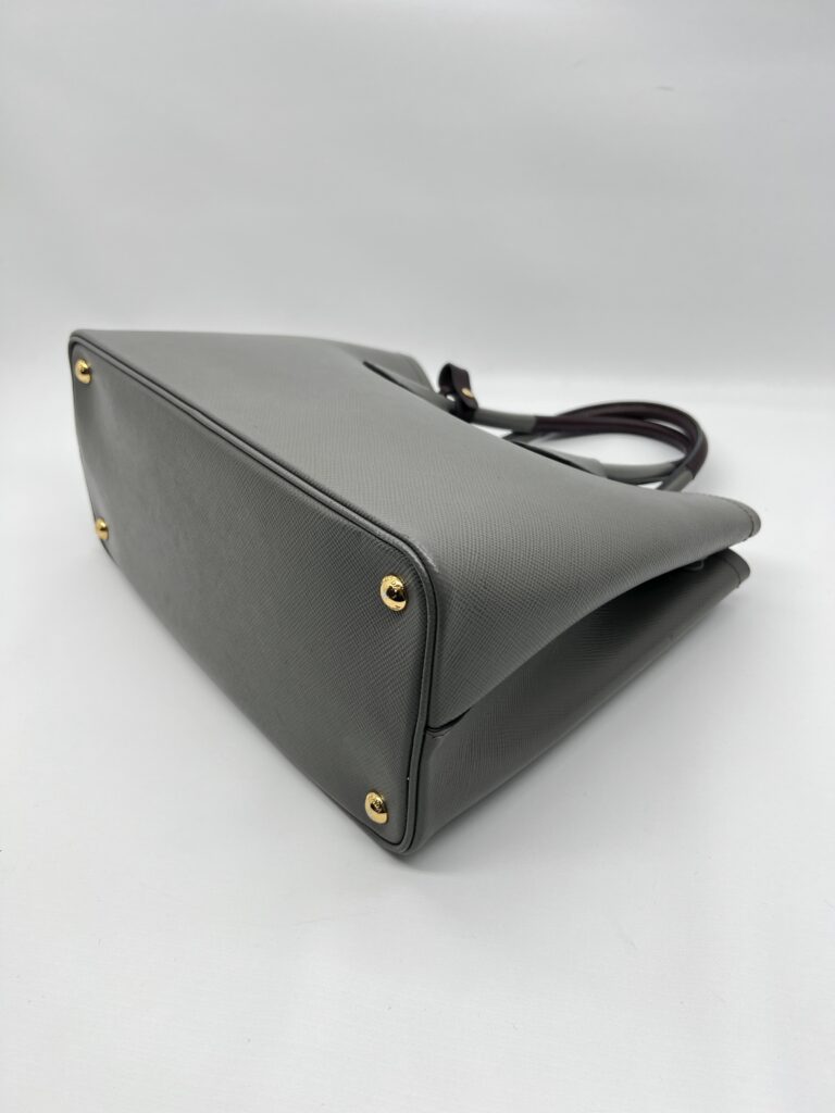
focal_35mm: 26
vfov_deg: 67.3
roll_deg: +5.5
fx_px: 836
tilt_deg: -34.2
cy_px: 556
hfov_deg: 53.1
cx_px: 418
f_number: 1.5
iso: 40
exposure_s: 1/168
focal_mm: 5.7
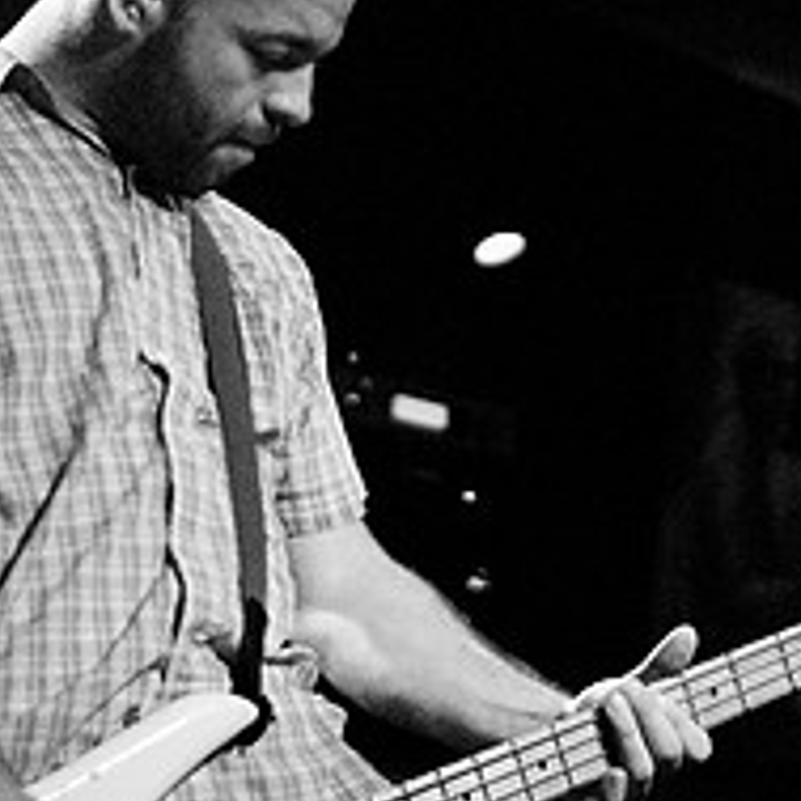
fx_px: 3063
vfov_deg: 14.9
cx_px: 331
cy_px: 392
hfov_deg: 14.9
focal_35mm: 117
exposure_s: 1/160
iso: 1250
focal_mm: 30
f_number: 1.6
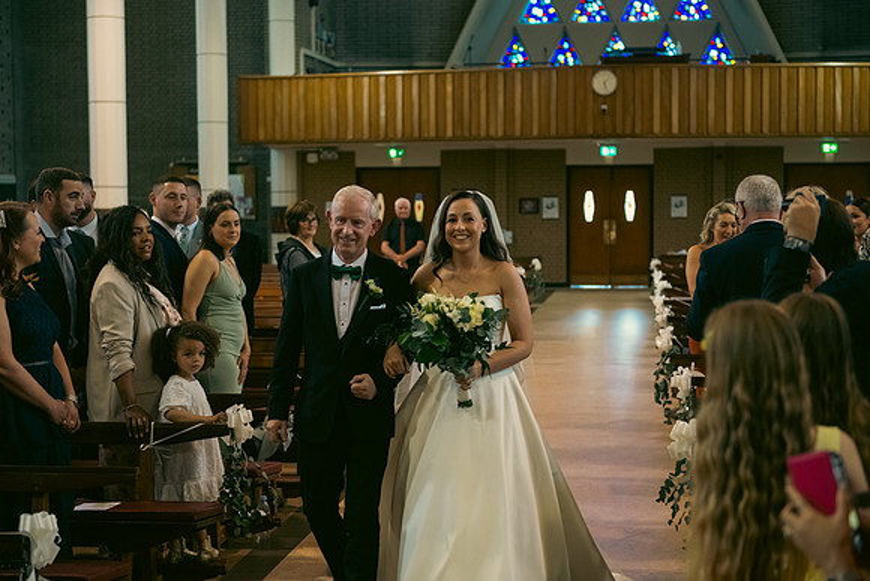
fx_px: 1595
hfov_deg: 30.5
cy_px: 290
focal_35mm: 66
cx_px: 435
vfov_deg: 20.6
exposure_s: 1/160
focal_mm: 66
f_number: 3.5
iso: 1000
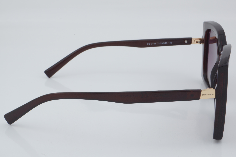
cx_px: 118
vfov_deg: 18.2
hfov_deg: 27.0
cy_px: 78
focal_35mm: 75
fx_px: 492
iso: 100
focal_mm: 50
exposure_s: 1/3
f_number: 32
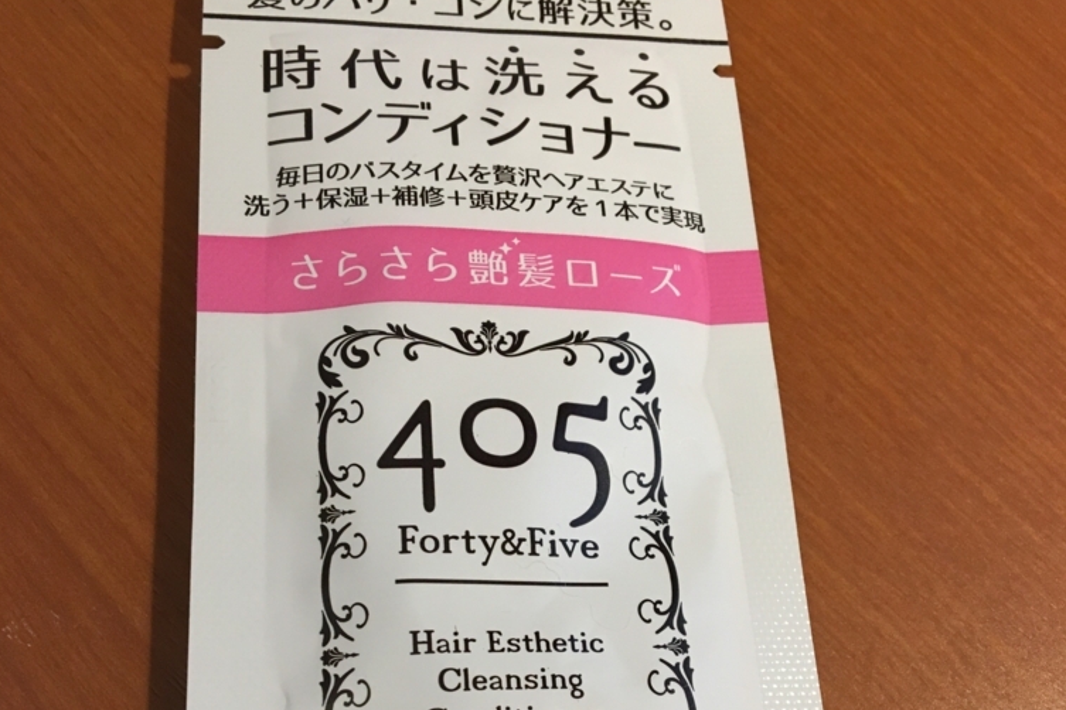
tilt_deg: -68.5
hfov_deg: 47.4
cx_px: 531
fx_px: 1214
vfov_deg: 31.7
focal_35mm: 41
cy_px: 573
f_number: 2.2
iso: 100
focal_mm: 4.15
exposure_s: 1/30
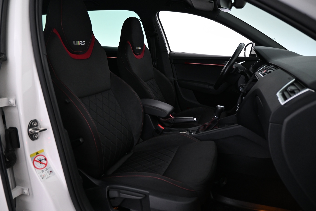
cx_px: 158
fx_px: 224
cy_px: 106
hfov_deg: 70.4
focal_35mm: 26
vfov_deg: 50.4
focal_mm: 17
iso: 900
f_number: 3.5
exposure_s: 1/25
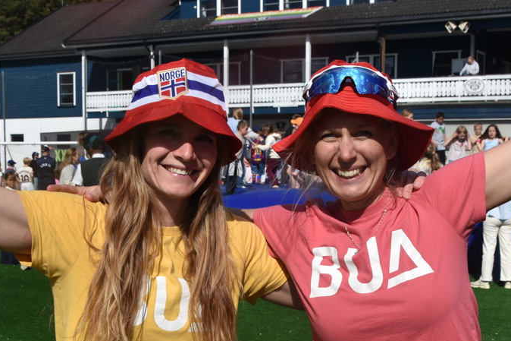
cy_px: 258
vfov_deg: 20.4
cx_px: 270
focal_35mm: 66
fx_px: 937
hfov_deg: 30.5
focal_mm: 24
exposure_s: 1/500
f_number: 8
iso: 280
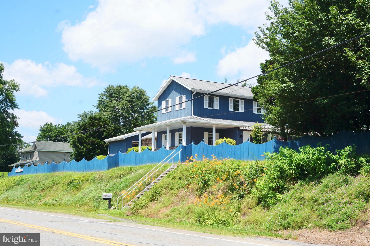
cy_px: 123
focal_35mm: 46
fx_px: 478
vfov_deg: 28.9
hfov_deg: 42.4
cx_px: 185
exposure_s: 1/80
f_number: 13
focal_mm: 31
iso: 100
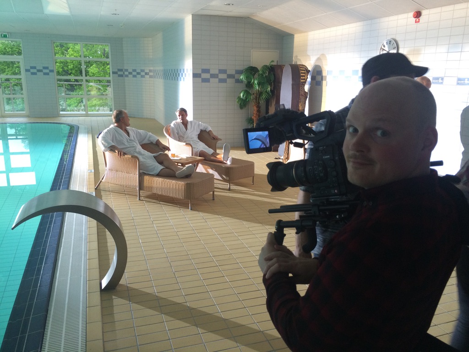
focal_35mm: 29
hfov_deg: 61.7
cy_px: 176
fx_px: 393
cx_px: 234
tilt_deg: -14.4
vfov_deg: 48.2
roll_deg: -1.1
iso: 100
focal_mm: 4.15
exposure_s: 1/30
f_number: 2.2
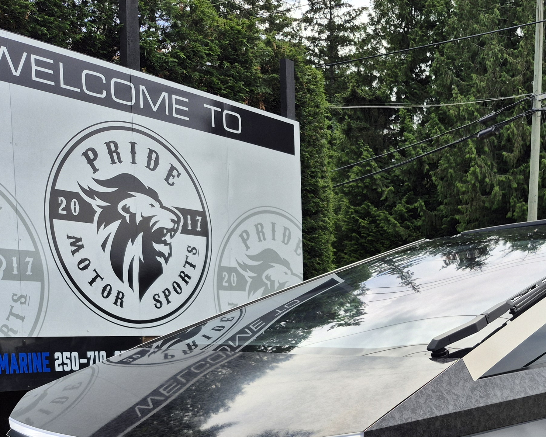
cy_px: 423
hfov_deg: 36.2
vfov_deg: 28.6
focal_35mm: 50
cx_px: 432
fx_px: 808
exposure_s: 1/1248
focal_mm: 5.4
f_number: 1.8
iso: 25
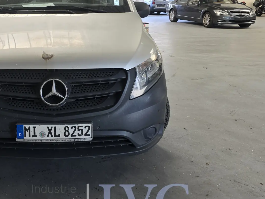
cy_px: 76
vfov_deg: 34.2
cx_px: 47
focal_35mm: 42
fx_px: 322
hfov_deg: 42.4
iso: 64
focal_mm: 6.3
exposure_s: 1/180
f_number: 1.7
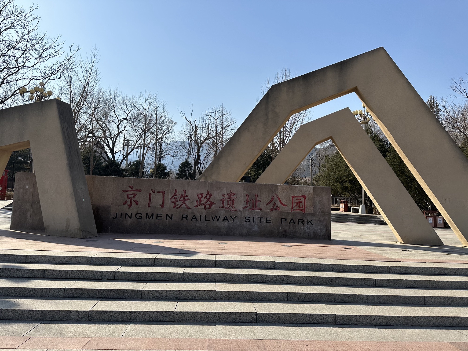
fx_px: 324
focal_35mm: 24
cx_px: 234
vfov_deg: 56.8
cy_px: 176
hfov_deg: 71.6
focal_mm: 6.86
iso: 80
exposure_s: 1/5263
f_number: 1.78
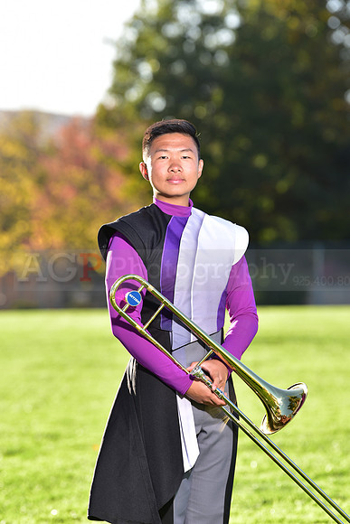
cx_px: 175
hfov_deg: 6.9
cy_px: 262
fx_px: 2915
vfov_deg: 10.3
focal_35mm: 200
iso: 100
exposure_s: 1/200
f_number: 5
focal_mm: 200
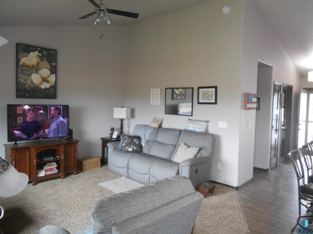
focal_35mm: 26
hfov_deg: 67.3
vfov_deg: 53.1
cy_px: 117
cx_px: 156
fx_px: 235
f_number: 3.4
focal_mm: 4.7
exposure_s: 1/25
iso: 400
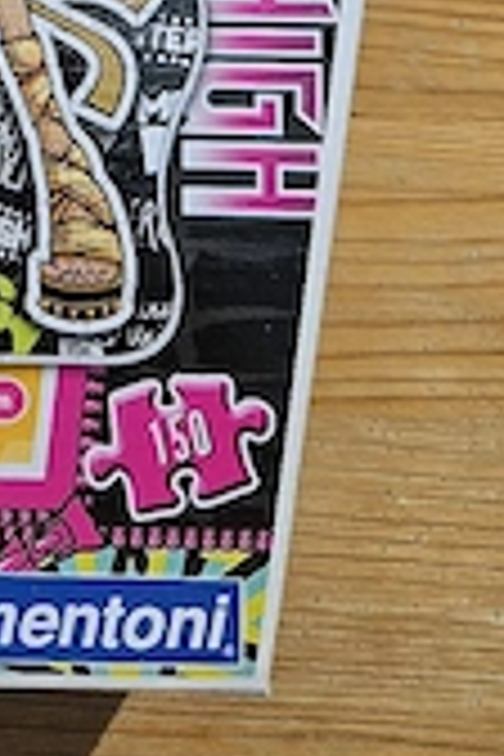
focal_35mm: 57
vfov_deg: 30.5
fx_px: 1197
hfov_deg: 22.9
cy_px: -122
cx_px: 4
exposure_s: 1/3333
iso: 25
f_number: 1.8
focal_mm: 5.4
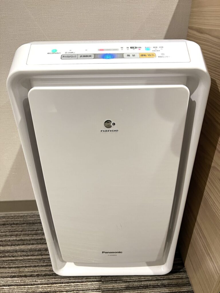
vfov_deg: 67.3
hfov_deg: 53.1
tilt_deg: -28.0
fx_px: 220
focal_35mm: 26
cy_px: 146
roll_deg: +1.1
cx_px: 110
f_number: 1.5
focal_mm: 5.7
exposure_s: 1/50
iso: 200
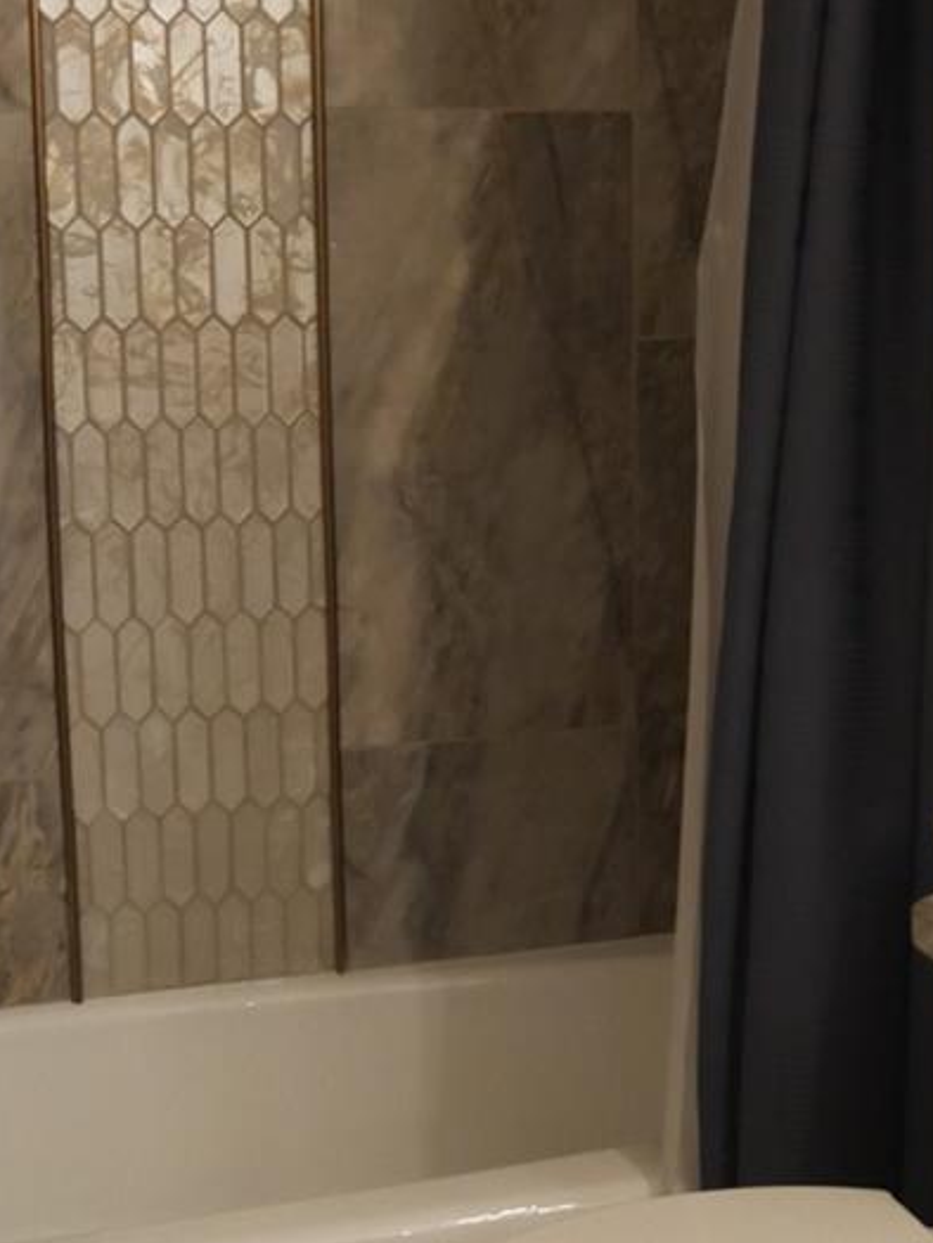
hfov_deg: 22.8
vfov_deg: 30.3
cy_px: 580
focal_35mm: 64
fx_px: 2299
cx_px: 663
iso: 1600
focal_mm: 14
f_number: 3.5
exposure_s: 1/60
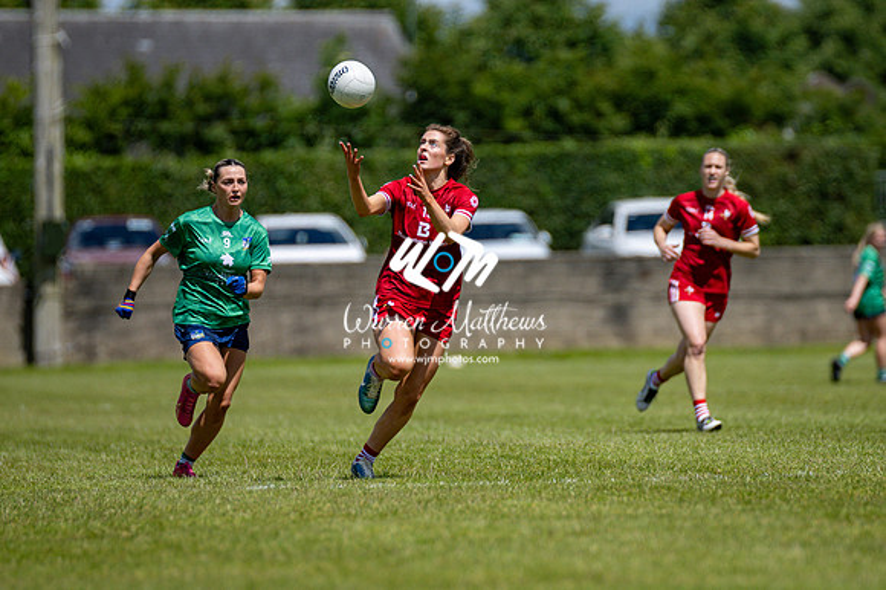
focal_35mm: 450
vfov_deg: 3.1
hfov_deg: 4.6
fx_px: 11068
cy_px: 295
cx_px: 443
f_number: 2.8
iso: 200
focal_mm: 300
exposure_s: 1/6400
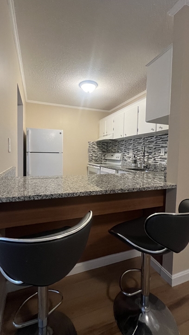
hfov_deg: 70.4
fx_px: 134
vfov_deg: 102.9
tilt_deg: -2.2
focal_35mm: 15
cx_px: 85
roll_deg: -1.1
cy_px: 160
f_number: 1.8
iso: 250
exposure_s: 1/120
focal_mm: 1.57
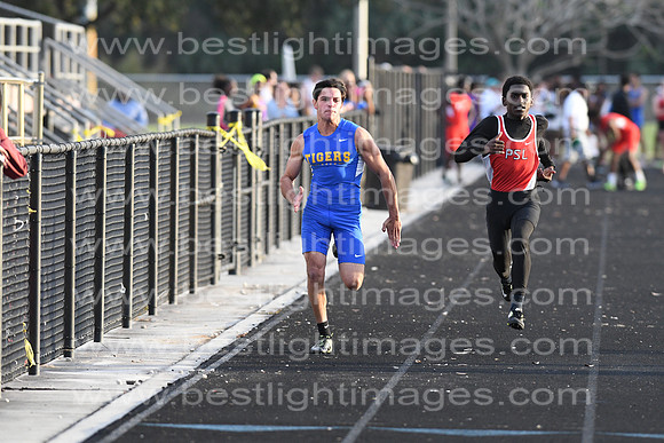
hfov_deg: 4.6
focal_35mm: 450
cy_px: 222
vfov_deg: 3.1
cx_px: 332
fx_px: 8302
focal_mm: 300
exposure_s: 1/2000
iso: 2000
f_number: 4
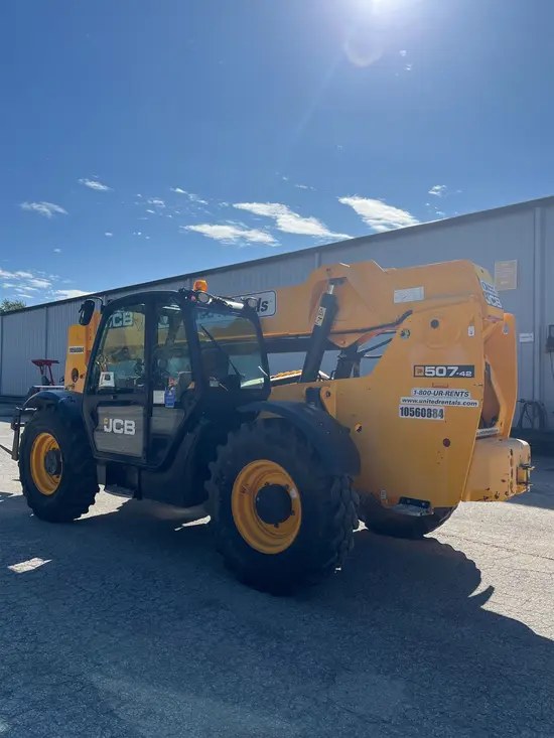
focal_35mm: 26
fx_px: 555
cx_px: 277
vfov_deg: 67.3
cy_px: 369
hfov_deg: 53.1
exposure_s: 1/5556
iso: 50
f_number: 1.6
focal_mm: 5.1
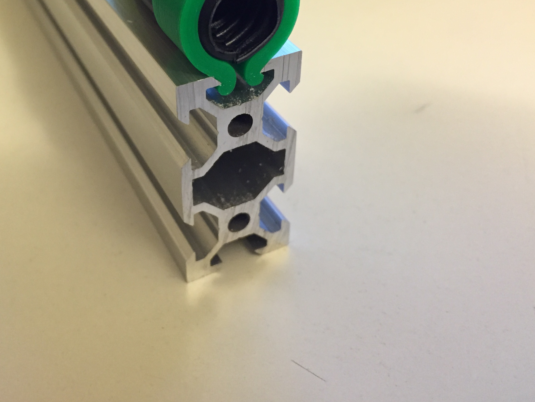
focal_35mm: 40
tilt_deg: -35.5
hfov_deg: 45.9
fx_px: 618
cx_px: 170
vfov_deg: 35.5
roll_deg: +3.1
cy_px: 128
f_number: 2.2
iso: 250
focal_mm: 4.15
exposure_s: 1/15
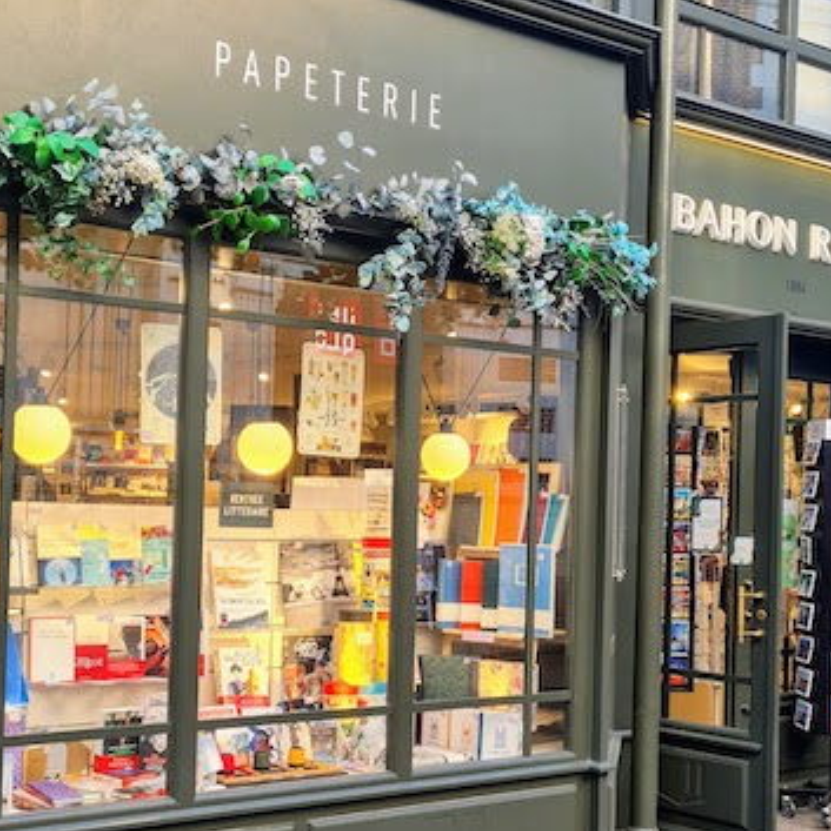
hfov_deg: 42.8
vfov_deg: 42.5
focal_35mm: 39
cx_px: 423
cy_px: 516
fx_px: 1059
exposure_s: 1/171
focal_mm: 5.4
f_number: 1.8
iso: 50
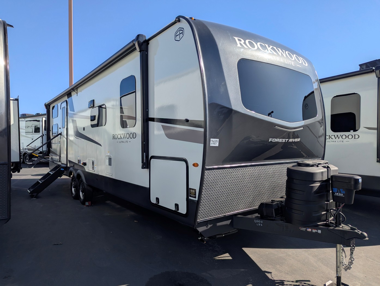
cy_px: 143
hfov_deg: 71.5
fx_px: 264
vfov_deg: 56.9
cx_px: 190
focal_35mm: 24
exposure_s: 1/1689
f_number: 1.85
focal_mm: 6.81
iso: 42
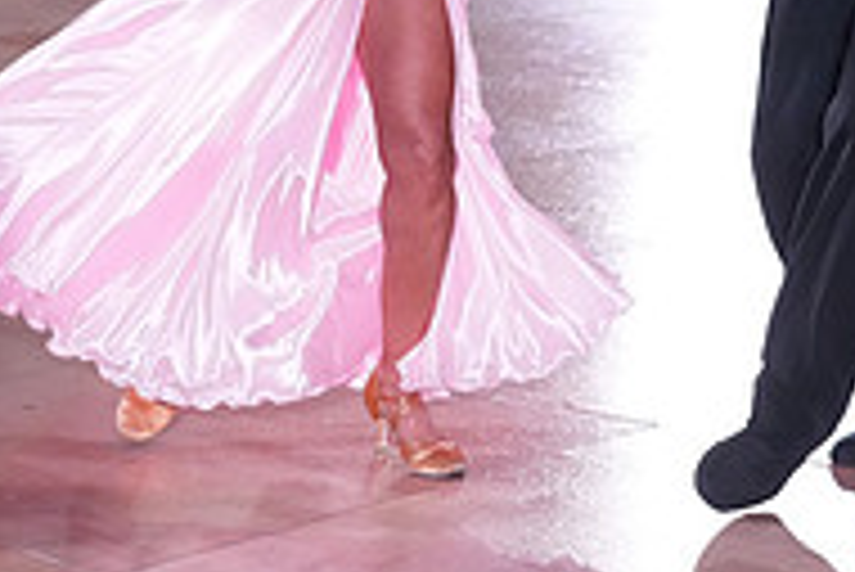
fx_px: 2757
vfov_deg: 11.6
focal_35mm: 116
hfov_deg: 17.6
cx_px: 572
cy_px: -137
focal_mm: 38
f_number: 4.5
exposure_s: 1/400
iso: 4000
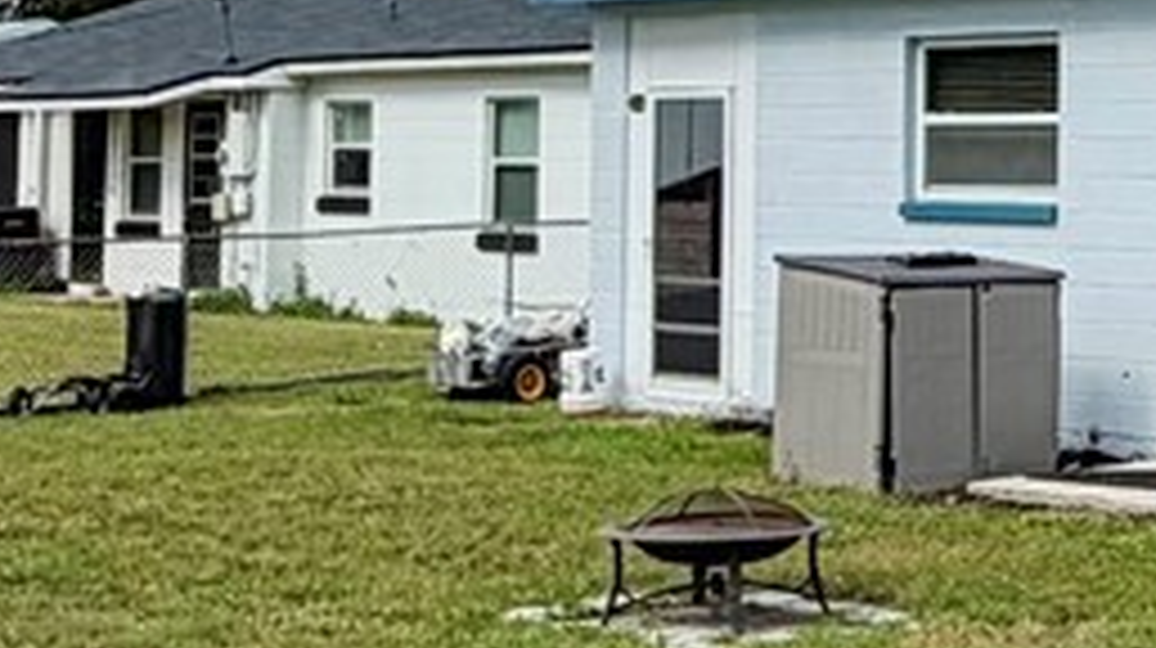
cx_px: 1295
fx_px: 2909
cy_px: -36
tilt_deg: +3.7
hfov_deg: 21.3
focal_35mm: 95
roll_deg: -0.2
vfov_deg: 12.5
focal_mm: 2.22
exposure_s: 1/770
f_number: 2.2
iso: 20
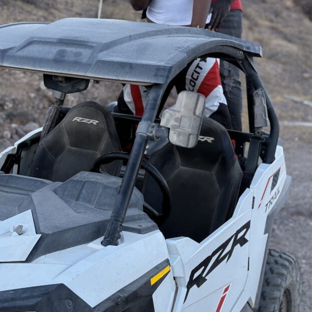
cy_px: 63
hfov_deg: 22.8
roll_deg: -1.6
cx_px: 148
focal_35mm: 76
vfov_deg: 22.5
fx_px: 775
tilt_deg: +2.4
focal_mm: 5.96
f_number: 1.6
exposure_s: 1/607
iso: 50
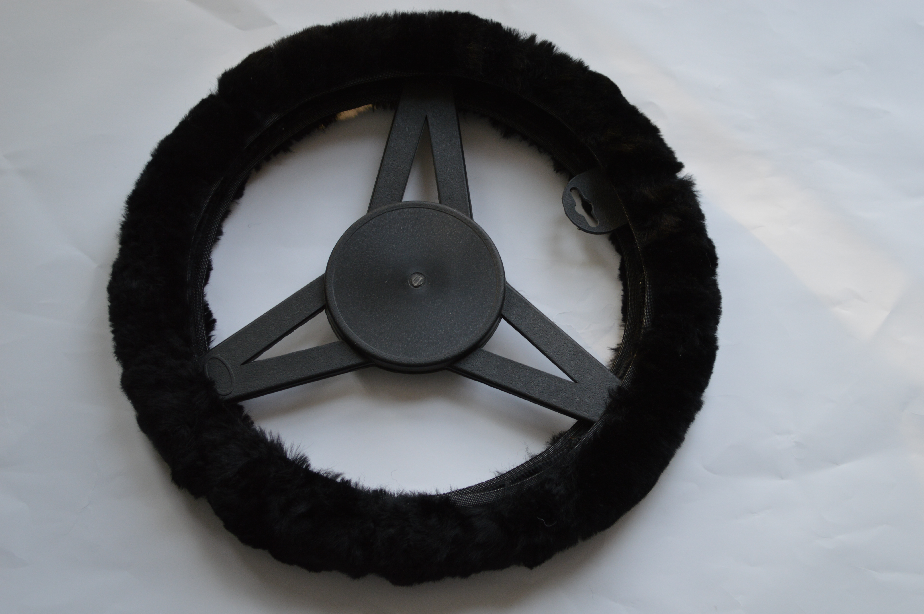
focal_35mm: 60
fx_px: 1539
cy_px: 307
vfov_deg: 22.6
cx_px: 462
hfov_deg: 33.4
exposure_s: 1/60
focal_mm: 40
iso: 400
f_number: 5.3
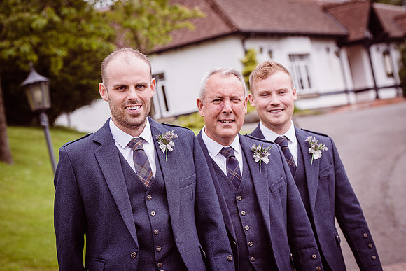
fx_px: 1107
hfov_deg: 20.8
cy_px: 123
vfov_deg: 13.9
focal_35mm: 98
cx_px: 221
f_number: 4.5
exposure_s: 1/800
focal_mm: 90
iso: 200
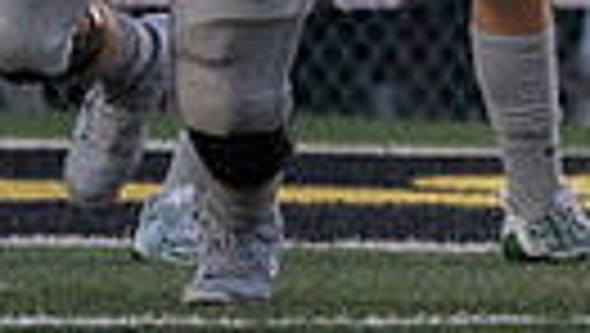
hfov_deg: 1.0
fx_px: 35017
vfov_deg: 0.5
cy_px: -265
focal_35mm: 2236
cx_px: 1233
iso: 4000
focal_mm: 400
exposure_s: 1/1000
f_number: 5.6
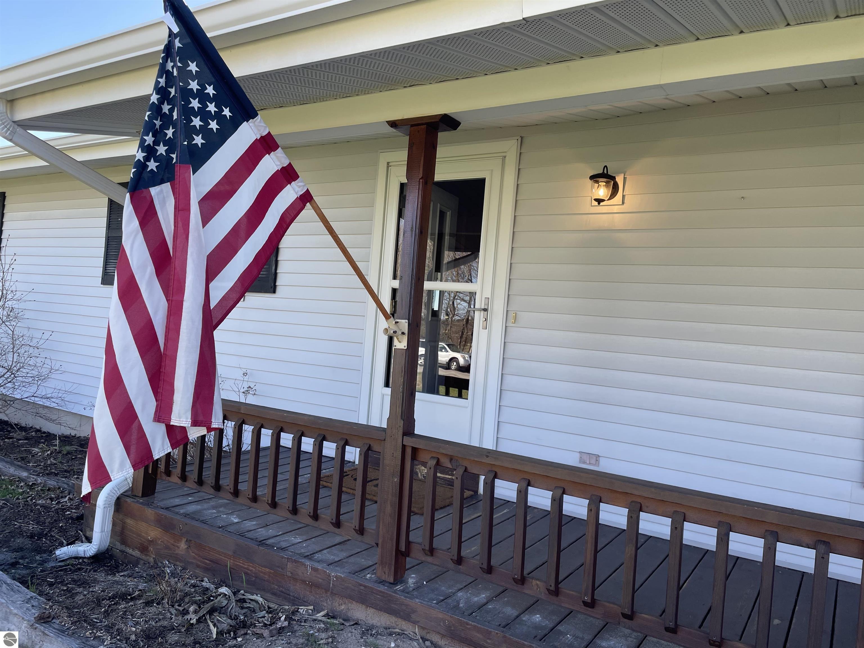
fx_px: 649
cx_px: 432
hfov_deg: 67.3
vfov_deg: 53.1
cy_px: 324
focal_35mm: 26
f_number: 1.6
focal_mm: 4.2
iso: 32
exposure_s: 1/388
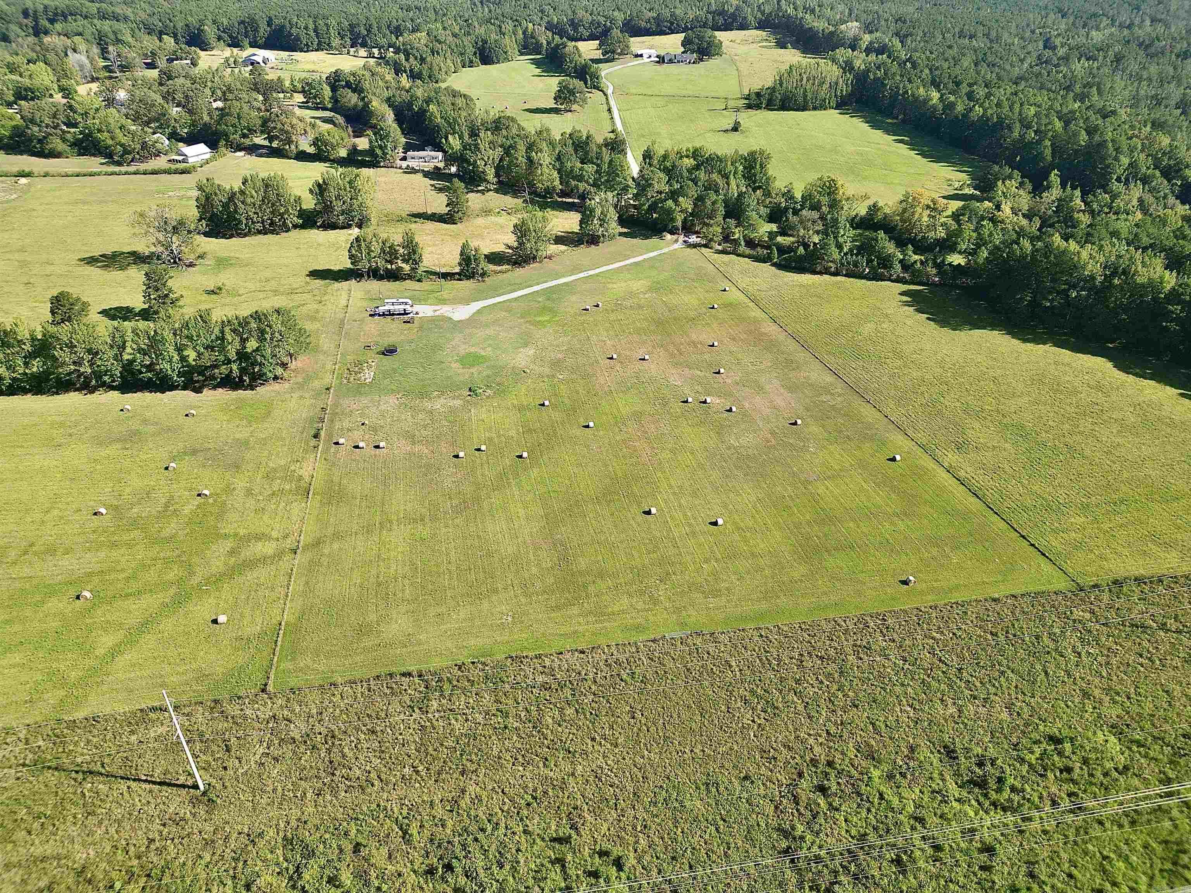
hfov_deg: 71.6
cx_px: 596
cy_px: 446
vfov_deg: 56.8
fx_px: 826
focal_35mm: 24
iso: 100
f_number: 1.7
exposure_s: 1/1250
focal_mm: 6.72
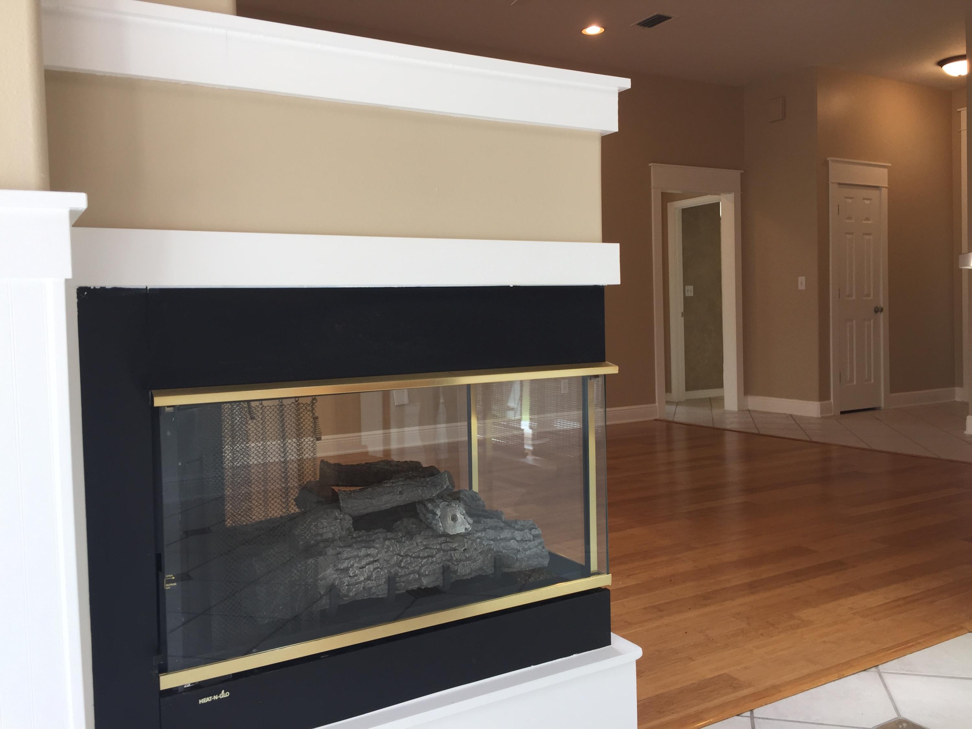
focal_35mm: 29
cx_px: 486
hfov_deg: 61.7
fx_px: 814
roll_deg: +0.2
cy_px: 364
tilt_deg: -2.7
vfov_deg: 48.2
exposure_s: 1/60
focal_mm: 4.15
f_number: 2.2
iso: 32
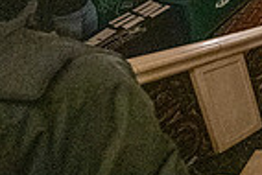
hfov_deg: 20.4
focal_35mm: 57
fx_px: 415
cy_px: -174
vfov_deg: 17.3
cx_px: 502
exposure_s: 1/400
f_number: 4
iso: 16000
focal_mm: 14
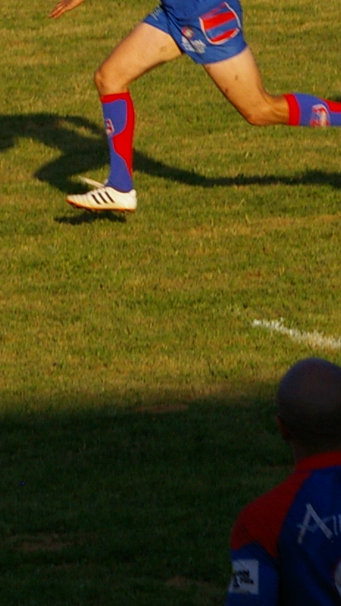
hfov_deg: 1.6
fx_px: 12262
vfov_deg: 2.8
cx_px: -493
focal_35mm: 763
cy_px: 172
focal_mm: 133
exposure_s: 1/500
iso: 400
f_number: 9.5
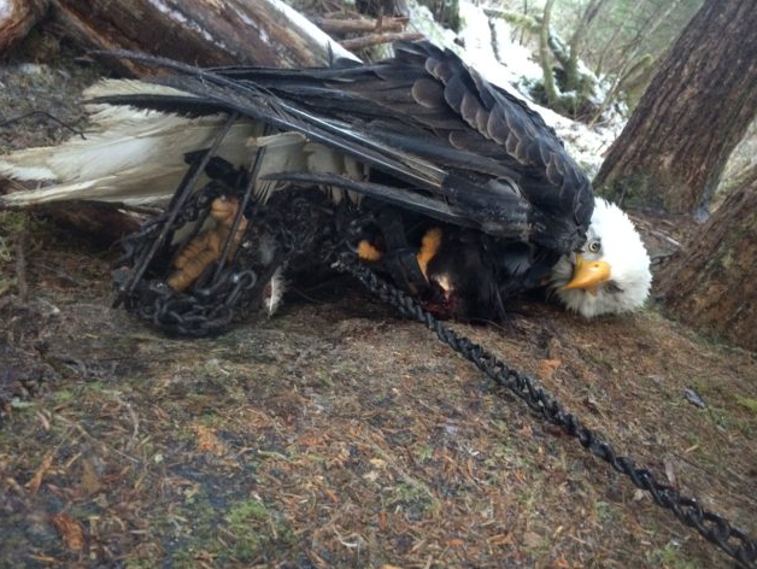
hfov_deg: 59.9
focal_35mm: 30
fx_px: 657
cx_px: 377
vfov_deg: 46.8
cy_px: 276
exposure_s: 1/15
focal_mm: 4.15
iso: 250
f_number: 2.2
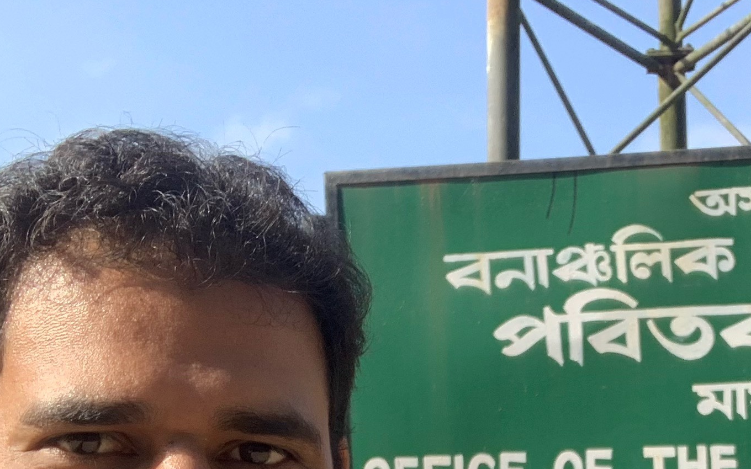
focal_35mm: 77
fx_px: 1576
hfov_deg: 26.3
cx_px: 609
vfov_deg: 16.2
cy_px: 587
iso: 16
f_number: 2.2
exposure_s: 1/400
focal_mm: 2.87
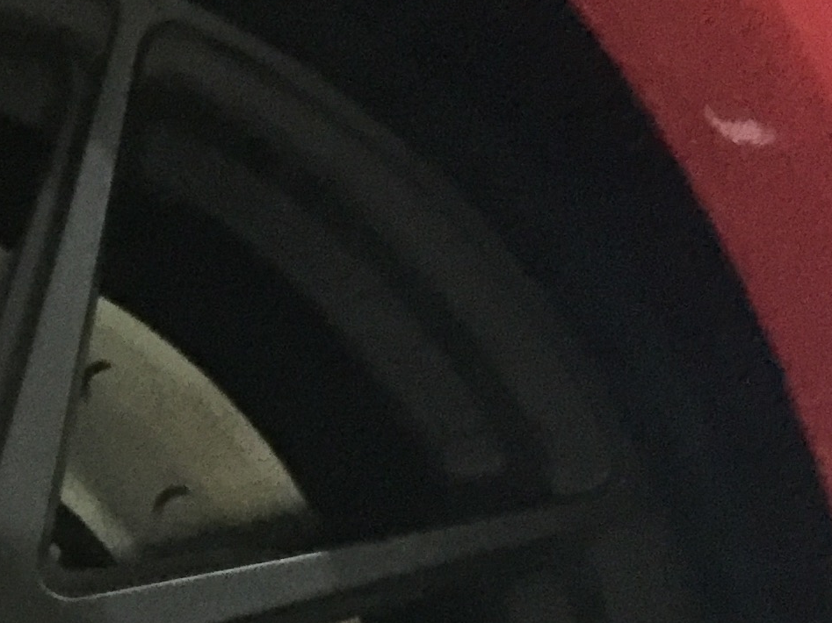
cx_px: -315
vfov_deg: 14.5
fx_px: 2403
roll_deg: -3.8
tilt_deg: -9.0
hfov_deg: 18.0
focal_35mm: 100
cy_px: 684
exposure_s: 1/4
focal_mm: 4.15
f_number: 2.2
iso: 320
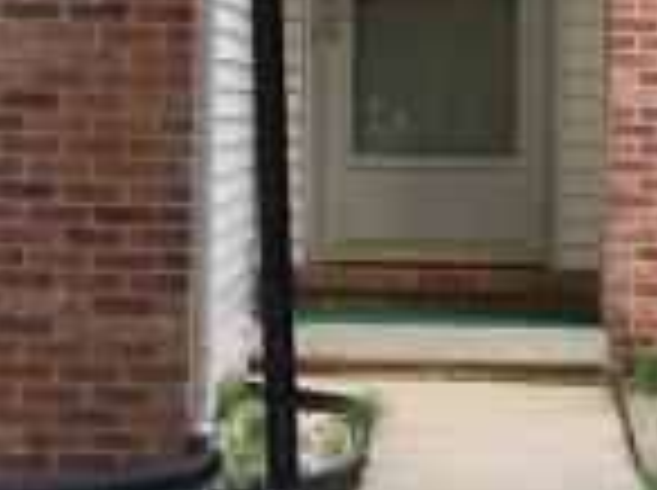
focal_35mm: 253
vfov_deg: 5.8
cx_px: 130
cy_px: -409
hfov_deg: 7.8
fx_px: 4794
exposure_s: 1/322
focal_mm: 6
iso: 80
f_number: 2.7
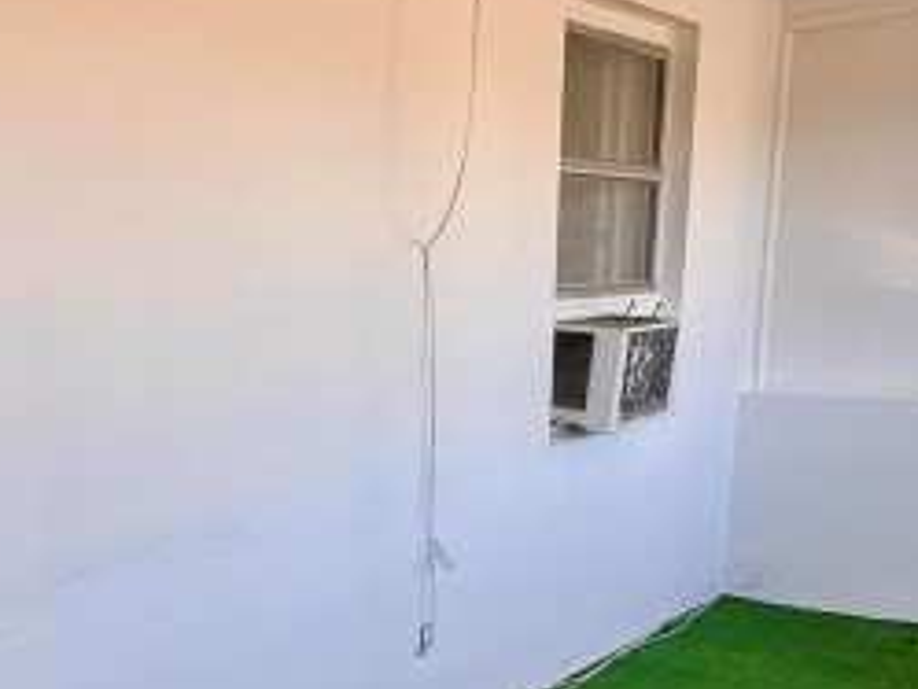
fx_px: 1194
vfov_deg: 30.6
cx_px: 232
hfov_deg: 40.9
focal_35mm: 45
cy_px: 637
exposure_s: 1/105
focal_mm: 2.22
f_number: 2.2
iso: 40
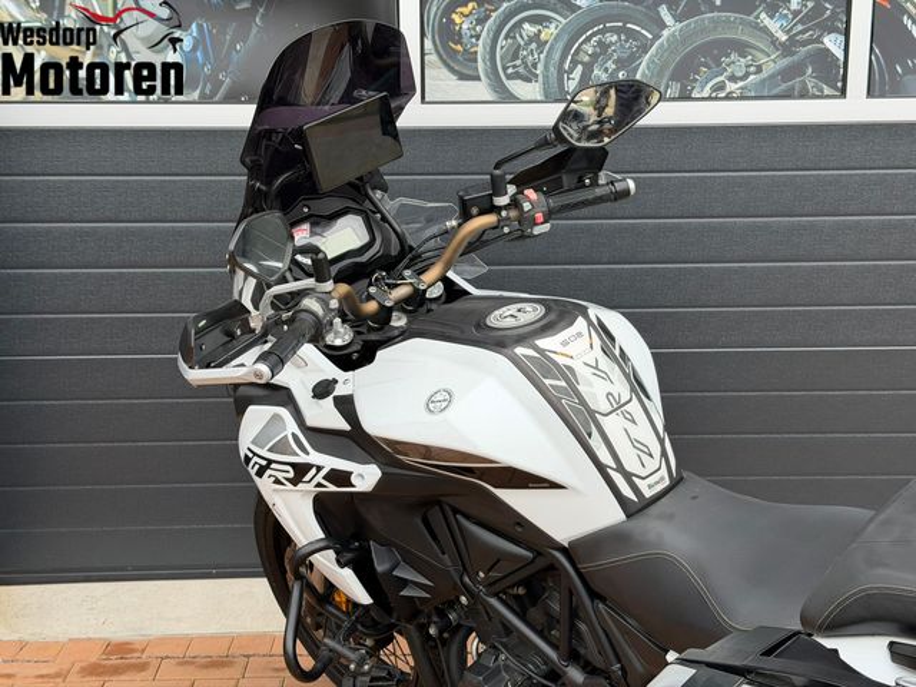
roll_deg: +0.0
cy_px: 344
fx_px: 1270
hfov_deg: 39.7
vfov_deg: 30.3
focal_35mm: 48
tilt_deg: -12.6
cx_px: 458
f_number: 1.78
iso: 80
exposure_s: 1/625
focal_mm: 6.76
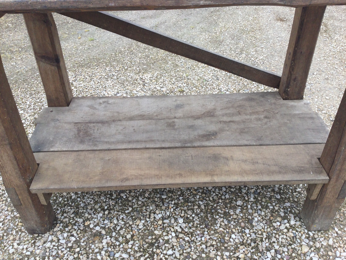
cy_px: 130
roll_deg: +1.6
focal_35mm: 31
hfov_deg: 58.4
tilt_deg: -38.1
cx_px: 173
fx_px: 310
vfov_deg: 45.4
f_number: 2.4
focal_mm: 3.3
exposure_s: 1/273
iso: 25
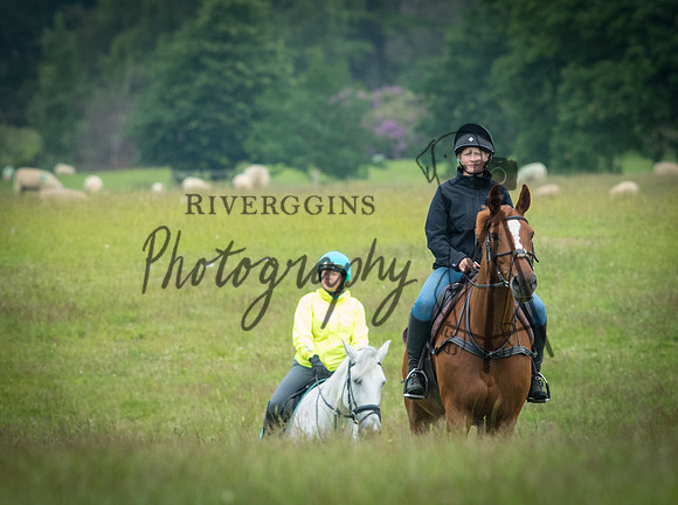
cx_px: 357
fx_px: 14216
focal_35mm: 728
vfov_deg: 2.0
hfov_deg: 2.7
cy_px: 270
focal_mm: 300
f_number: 5.6
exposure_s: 1/800
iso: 1400
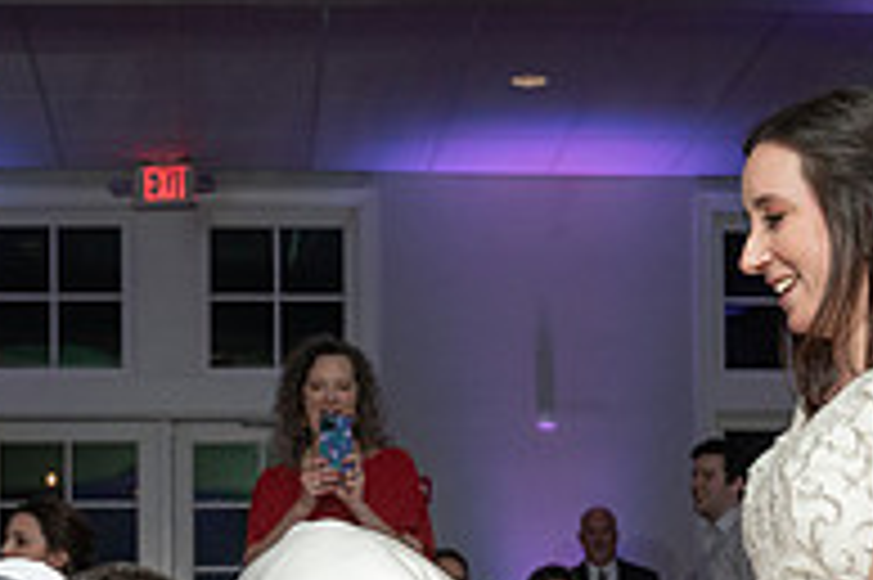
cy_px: 730
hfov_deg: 22.4
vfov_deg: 14.4
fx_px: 2205
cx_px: 356
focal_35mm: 91
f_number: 5.6
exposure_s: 1/200
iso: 2000
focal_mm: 29
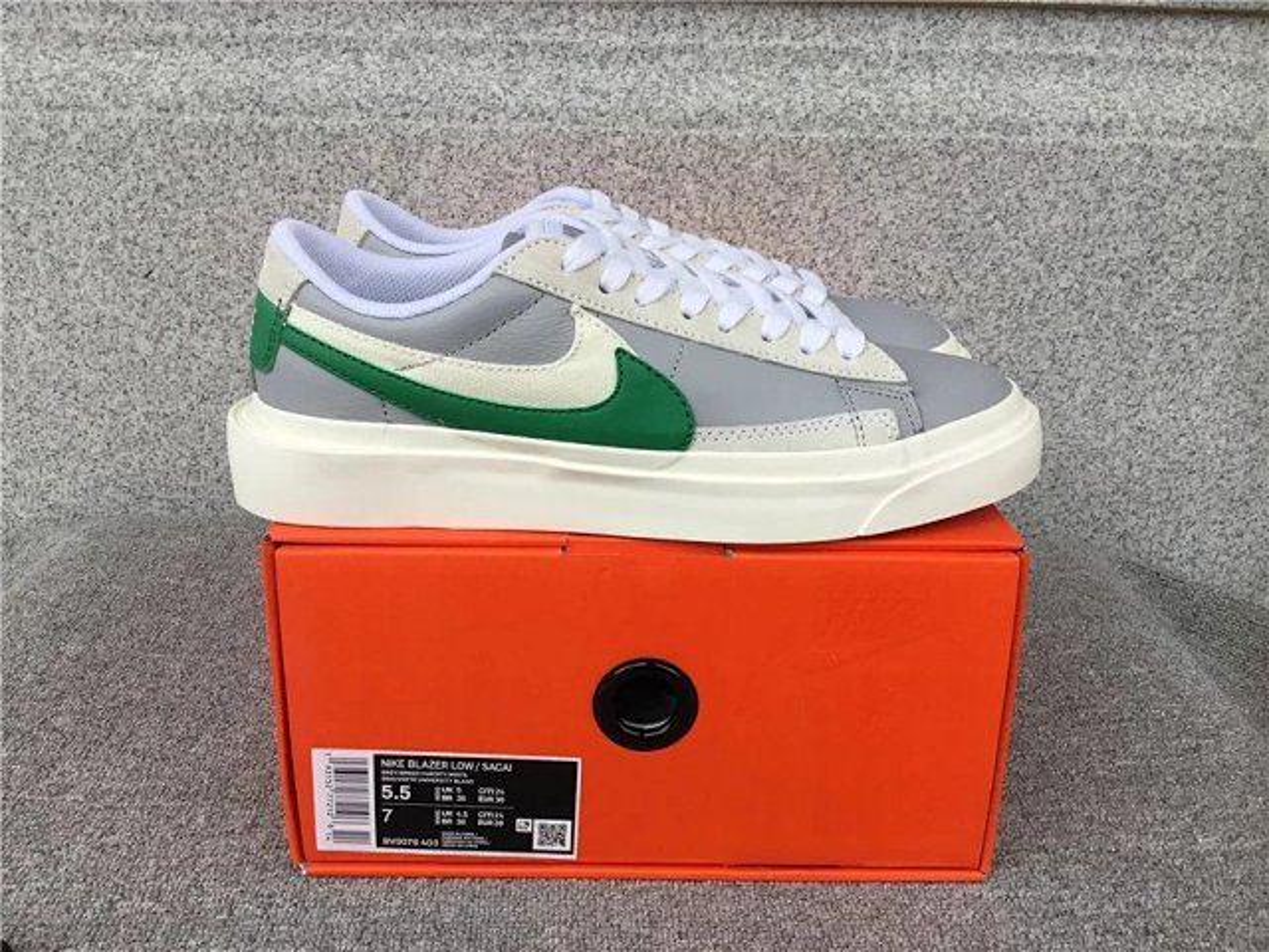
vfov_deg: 45.4
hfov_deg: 58.4
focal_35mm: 31
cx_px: 634
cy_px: 476
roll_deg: -0.9
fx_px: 1136
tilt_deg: -19.8
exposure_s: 1/272
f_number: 2.4
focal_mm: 3.3
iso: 25
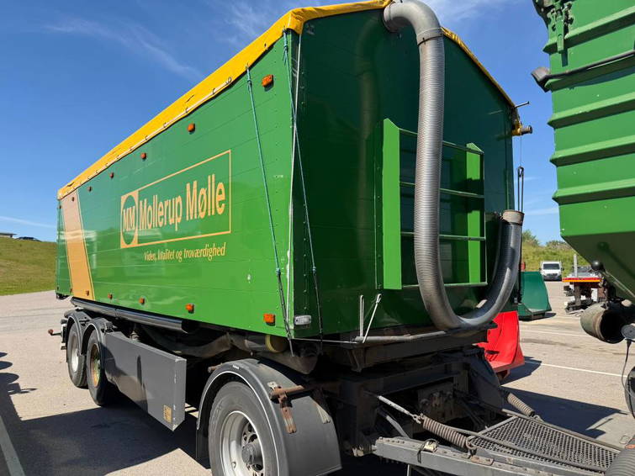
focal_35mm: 24
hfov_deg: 71.6
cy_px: 238
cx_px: 318
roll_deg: +0.6
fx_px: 440
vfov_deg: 56.8
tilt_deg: +3.4
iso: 80
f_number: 1.78
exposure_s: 1/3145
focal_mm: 6.76
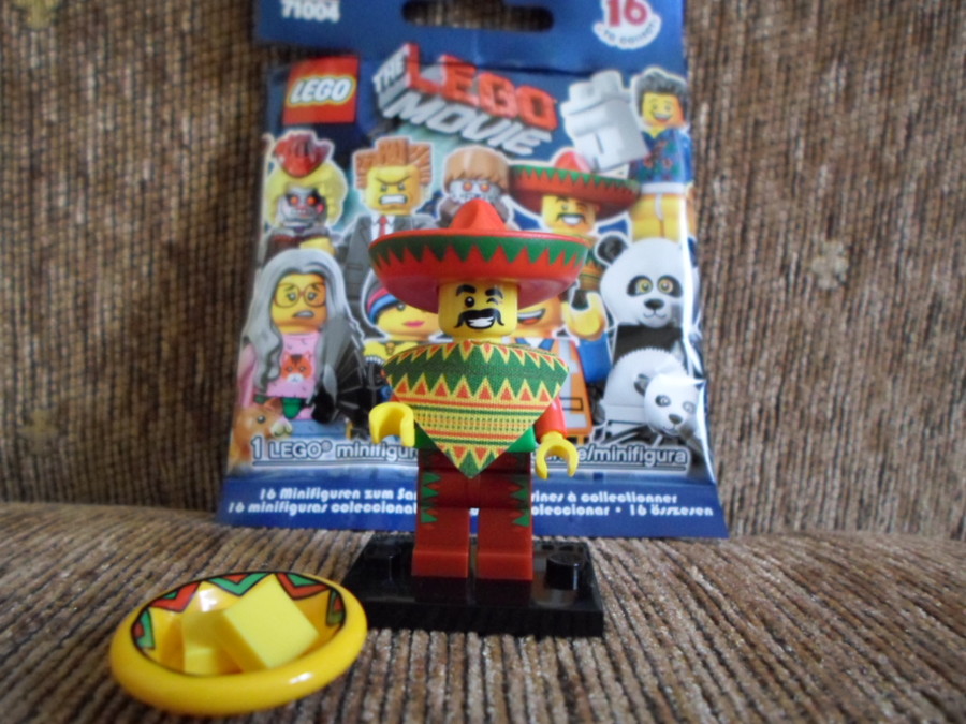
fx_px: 698
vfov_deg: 54.9
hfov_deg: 69.4
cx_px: 483
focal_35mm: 25
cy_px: 362
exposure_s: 1/4
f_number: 2.5
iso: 400
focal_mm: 4.5
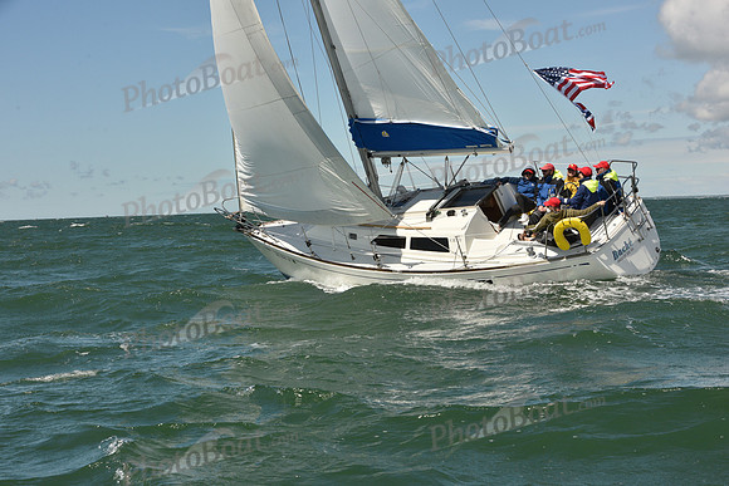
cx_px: 364
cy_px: 243
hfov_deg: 28.8
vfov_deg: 19.5
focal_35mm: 70
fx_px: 1418
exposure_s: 1/800
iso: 320
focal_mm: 70
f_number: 11
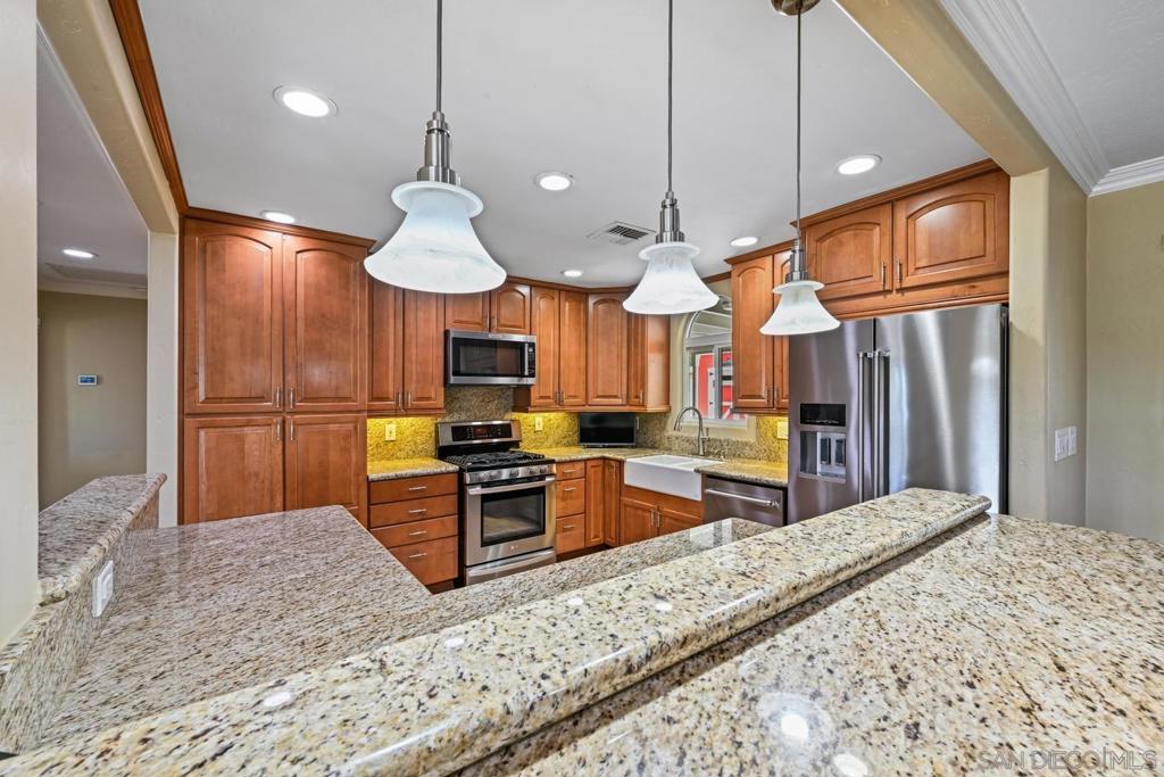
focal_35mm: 15
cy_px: 388
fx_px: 485
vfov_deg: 77.3
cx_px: 582
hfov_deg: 100.4
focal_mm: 15
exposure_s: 1/5
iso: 500
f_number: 11
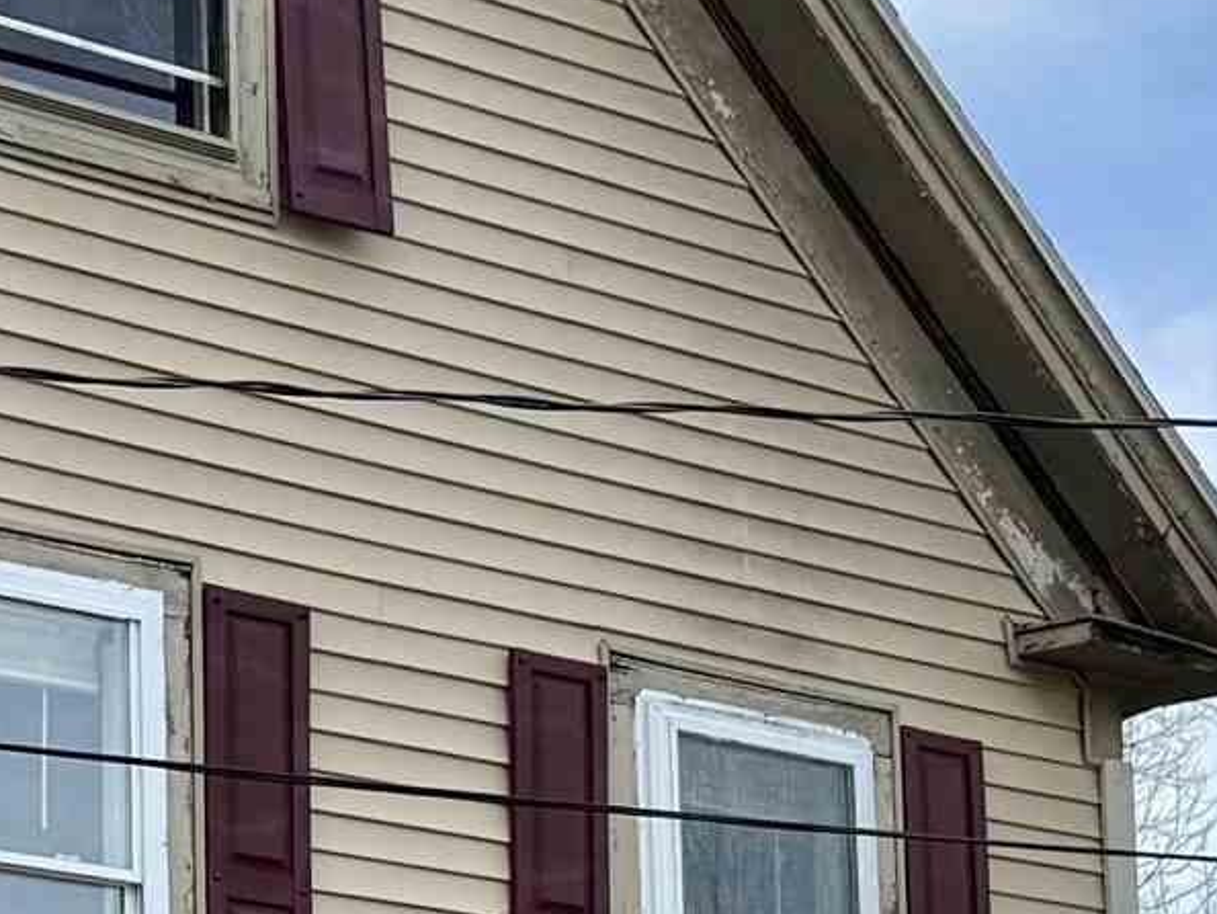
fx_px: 4361
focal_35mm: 124
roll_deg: +1.0
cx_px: 420
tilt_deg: +9.9
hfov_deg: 15.9
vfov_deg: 11.7
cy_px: 1081
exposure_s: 1/3247
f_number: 1.78
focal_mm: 6.86
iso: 80
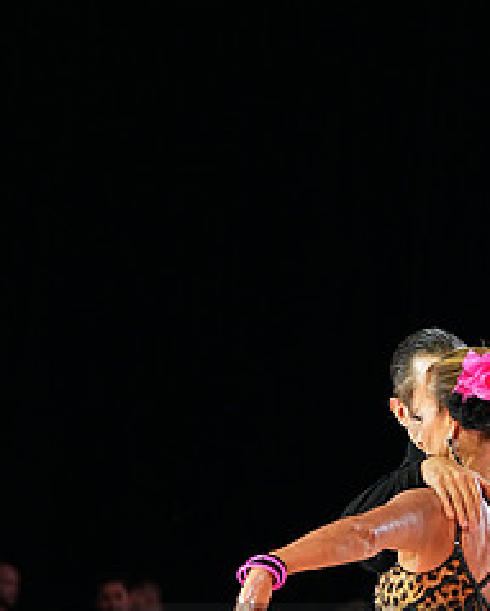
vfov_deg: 6.8
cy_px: 691
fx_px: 5084
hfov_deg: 5.5
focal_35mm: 281
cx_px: 468
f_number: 4
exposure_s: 1/400
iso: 2500
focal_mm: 123
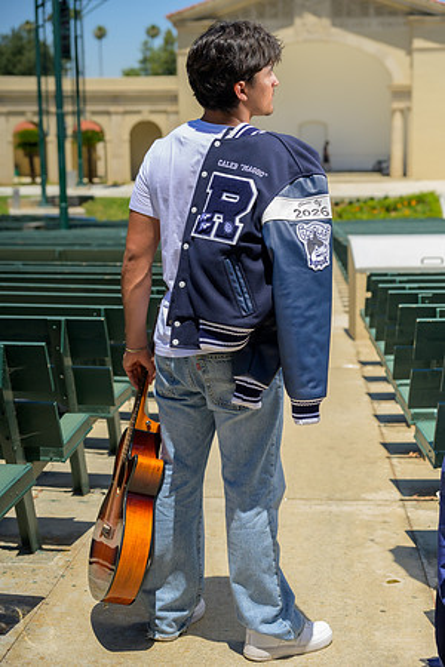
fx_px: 1057
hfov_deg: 23.8
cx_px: 222
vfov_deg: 35.1
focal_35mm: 57
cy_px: 334
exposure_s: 1/8000
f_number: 4
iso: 800
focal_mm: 57
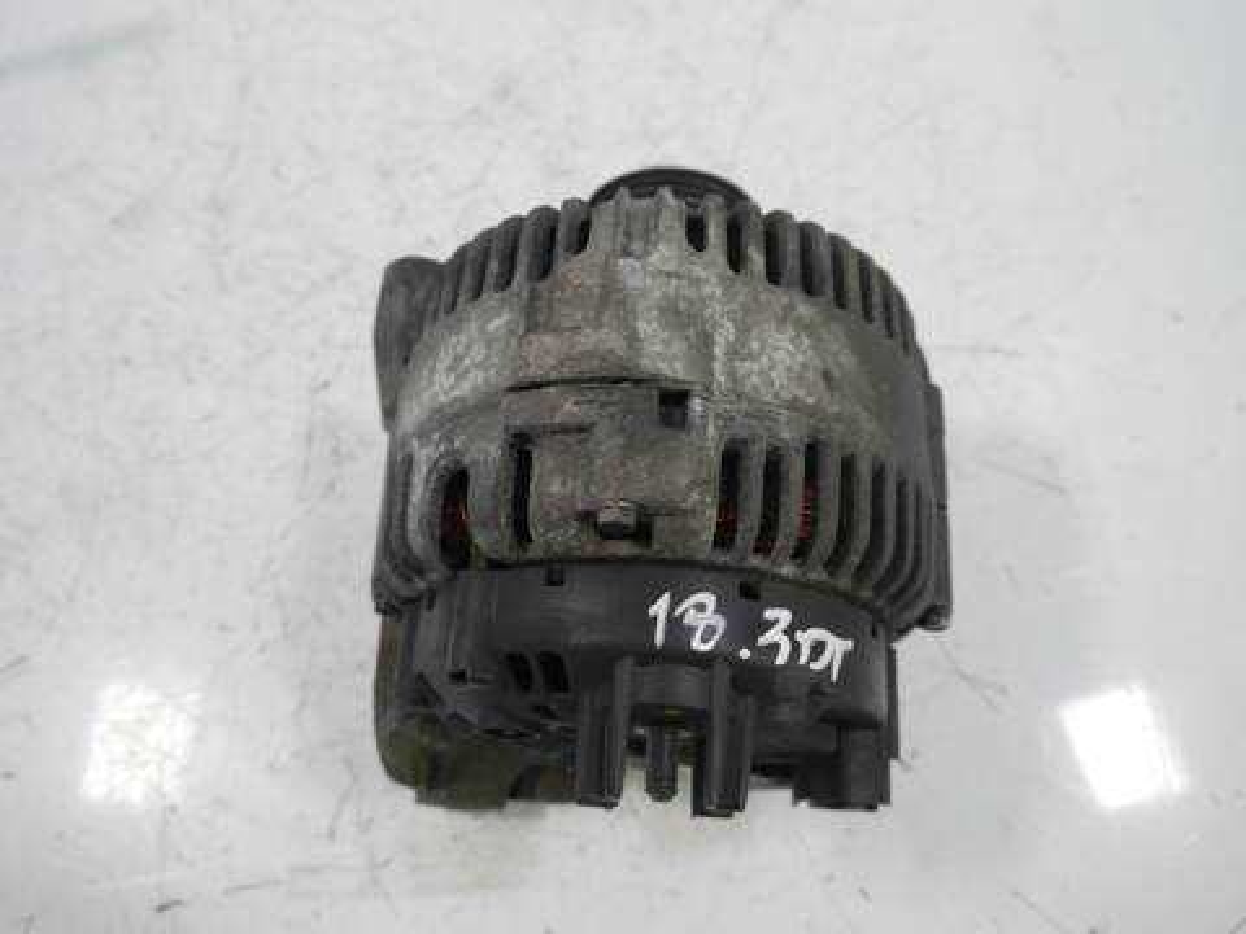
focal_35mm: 28
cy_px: 467
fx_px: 1008
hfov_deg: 63.4
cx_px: 623
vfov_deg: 49.7
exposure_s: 1/125
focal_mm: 14
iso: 800
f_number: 3.5
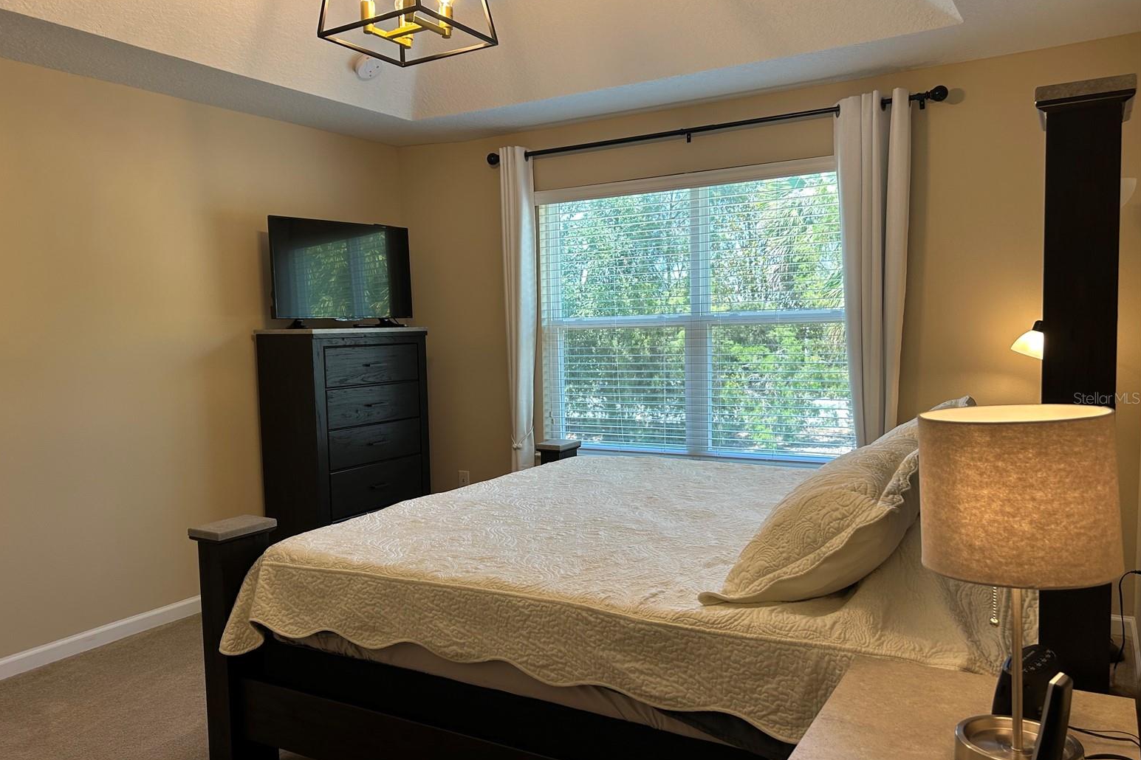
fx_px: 887
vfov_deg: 46.4
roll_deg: +2.3
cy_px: 398
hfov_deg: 65.5
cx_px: 552
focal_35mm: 28
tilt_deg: -4.7
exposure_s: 1/120
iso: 50
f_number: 1.5
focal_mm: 5.7
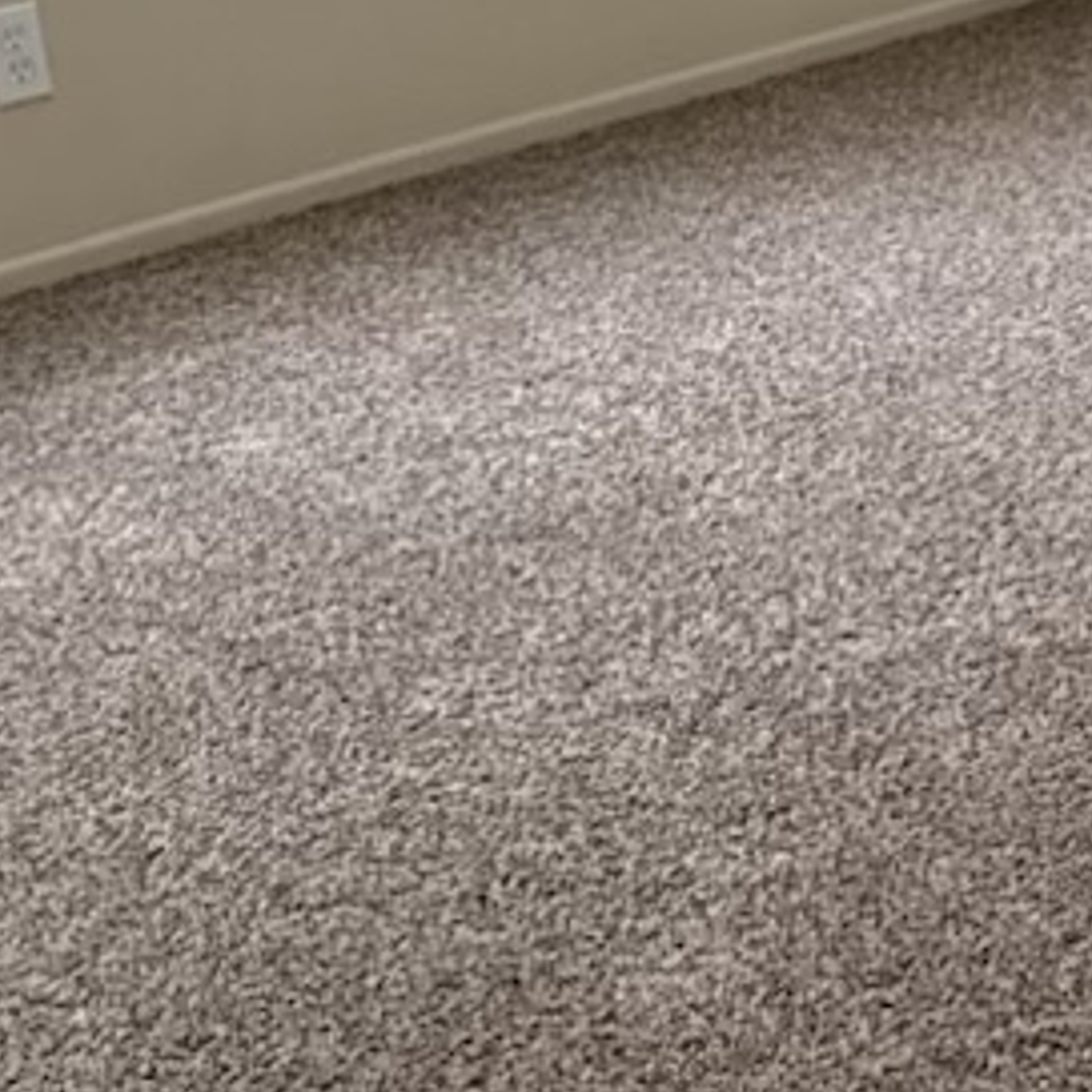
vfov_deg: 17.3
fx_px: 3569
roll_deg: +2.8
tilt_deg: -20.3
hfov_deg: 15.9
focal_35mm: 100
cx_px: 1674
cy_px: 341
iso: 400
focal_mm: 6.76
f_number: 1.78
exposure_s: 1/60
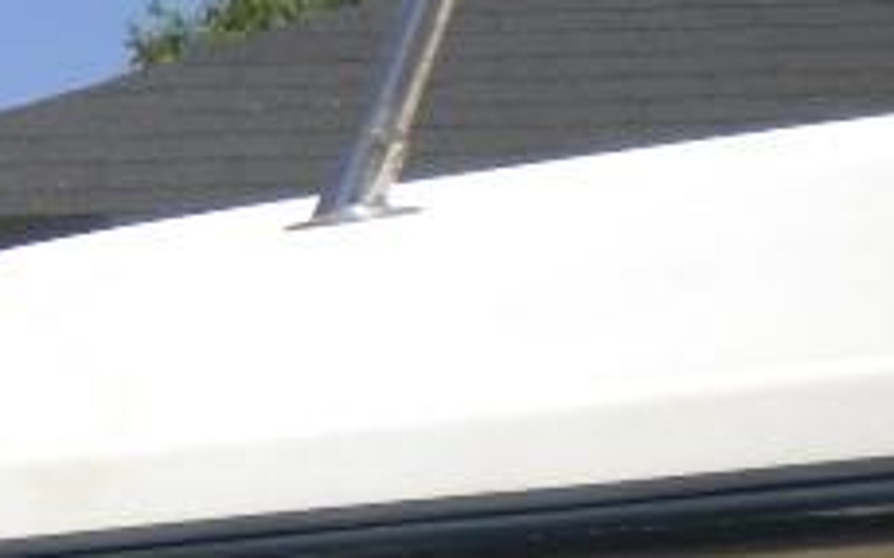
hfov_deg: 11.3
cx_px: -972
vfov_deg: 7.8
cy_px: -250
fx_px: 4043
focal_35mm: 166
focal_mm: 6.3
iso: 80
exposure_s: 1/1000
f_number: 4.6
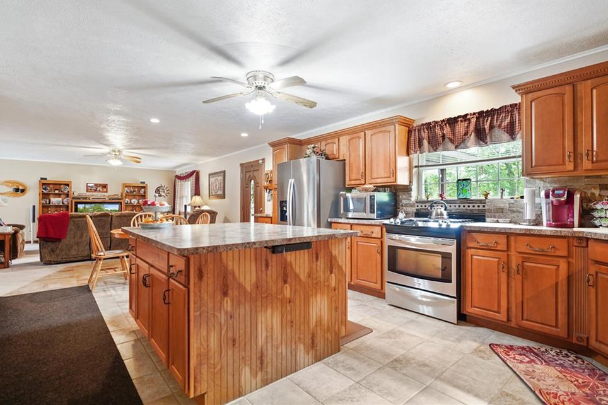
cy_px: 191
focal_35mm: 17
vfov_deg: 70.3
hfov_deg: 93.3
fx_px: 287
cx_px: 296
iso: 1000
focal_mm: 16
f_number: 2.8
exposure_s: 1/30
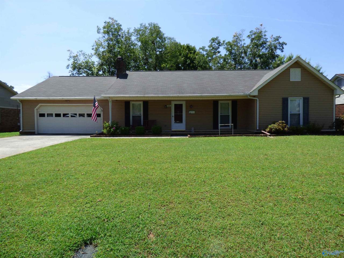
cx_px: 172
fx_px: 199
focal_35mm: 20
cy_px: 129
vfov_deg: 66.0
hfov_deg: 81.7
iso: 100
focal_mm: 3.58
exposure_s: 1/1300
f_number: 2.8
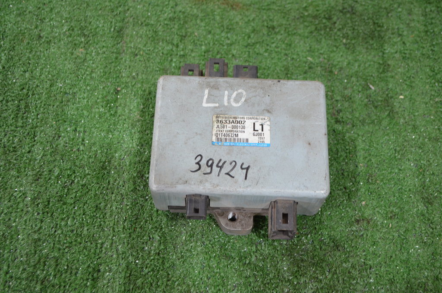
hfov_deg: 43.7
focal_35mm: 45
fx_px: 551
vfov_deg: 29.7
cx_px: 221
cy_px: 146
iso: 800
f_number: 4.5
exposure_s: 1/60
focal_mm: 30
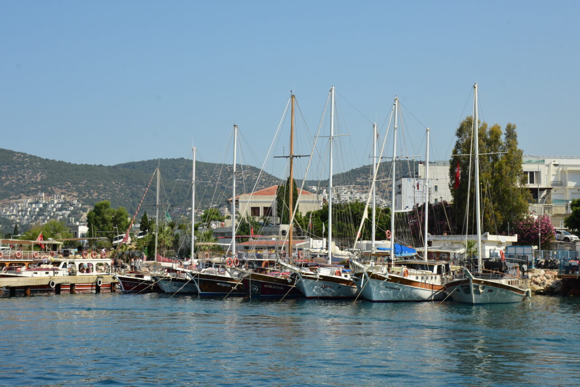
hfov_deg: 28.1
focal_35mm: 72
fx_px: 1160
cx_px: 290
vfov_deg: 18.9
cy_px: 194
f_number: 14
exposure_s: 1/800
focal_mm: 48
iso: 400
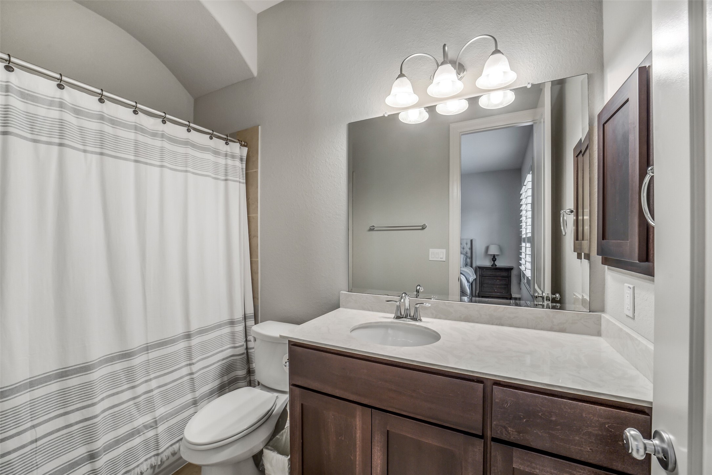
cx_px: 356
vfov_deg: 81.2
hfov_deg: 104.2
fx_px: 277
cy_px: 238
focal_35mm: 14
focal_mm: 14
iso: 500
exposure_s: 1/15
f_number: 11
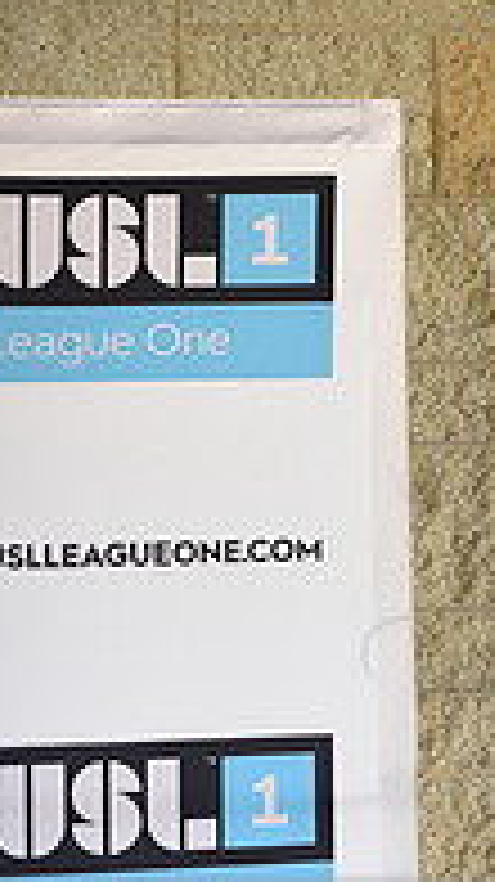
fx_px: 5072
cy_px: 812
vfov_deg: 9.9
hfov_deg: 5.4
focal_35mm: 217
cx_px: 1256
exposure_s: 1/60
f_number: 2.8
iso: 400
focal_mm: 70
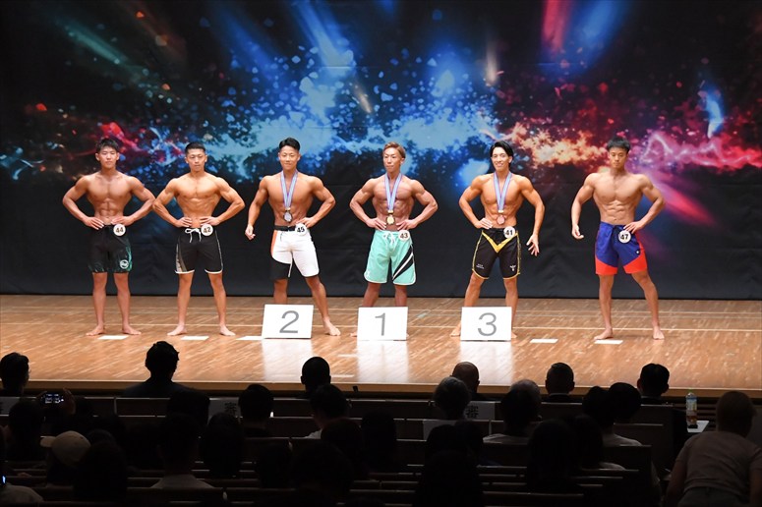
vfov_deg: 10.8
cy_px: 254
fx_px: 2687
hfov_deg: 16.1
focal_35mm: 127
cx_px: 381
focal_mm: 85
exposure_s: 1/400
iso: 8000
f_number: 5.6
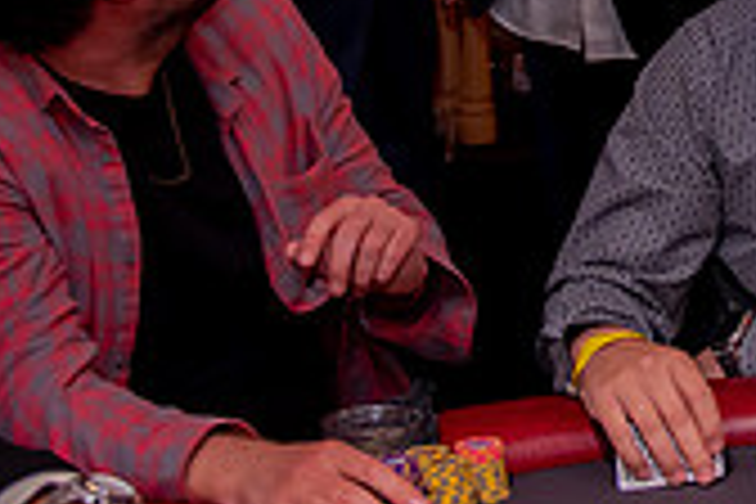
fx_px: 2604
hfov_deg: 15.4
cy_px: -242
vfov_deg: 10.7
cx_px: 1094
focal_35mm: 124
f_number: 2.8
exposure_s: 1/400
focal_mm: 31
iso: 3200
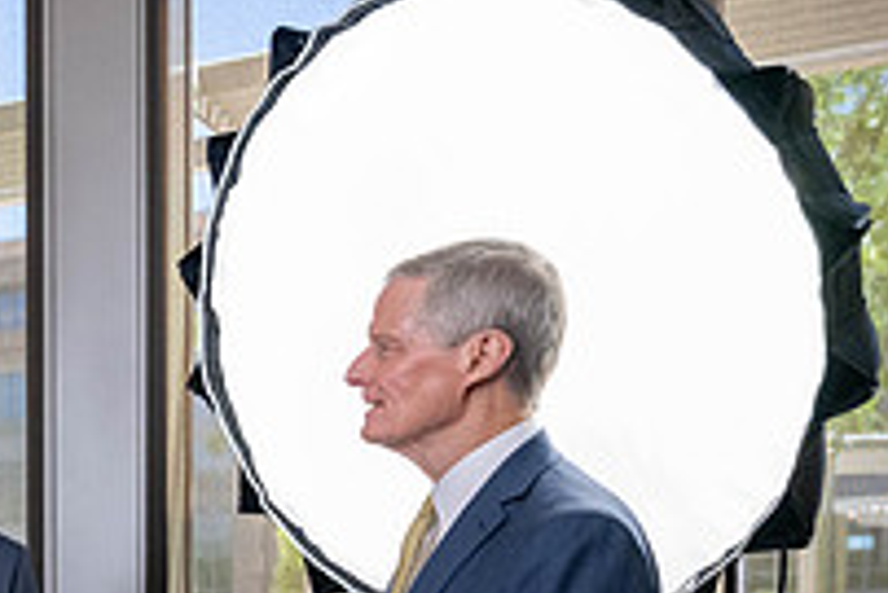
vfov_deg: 18.6
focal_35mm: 69
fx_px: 1703
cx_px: -312
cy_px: 740
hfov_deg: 24.8
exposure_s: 1/400
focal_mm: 24
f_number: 4
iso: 2500
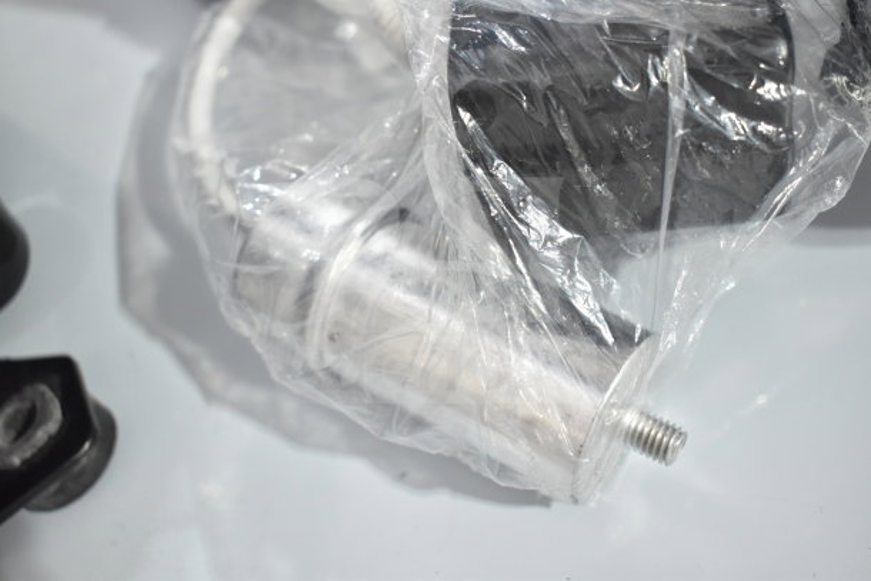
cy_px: 290
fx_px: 1053
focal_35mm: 44
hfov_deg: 45.0
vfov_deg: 30.9
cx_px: 436
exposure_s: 1/50
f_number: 4.2
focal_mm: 29
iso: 1250
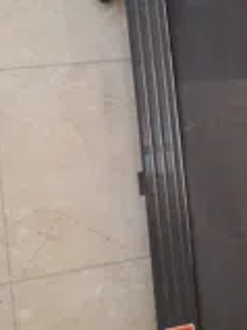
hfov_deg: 23.4
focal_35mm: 58
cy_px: 118
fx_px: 553
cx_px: 282
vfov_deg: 33.1
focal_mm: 5.54
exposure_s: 1/33
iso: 250
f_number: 1.8
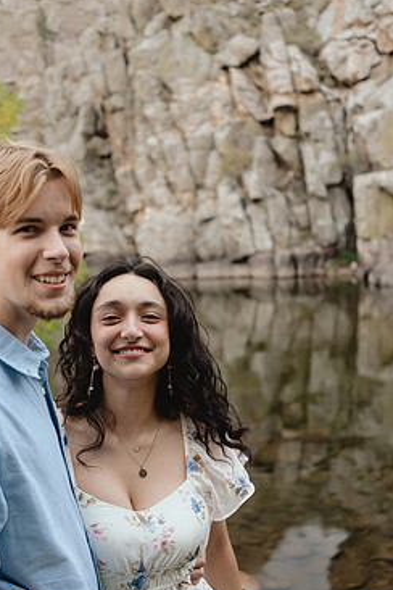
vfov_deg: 45.4
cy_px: 301
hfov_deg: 31.2
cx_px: 174
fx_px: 704
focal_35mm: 43
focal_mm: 35
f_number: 3.2
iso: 800
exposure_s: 1/250
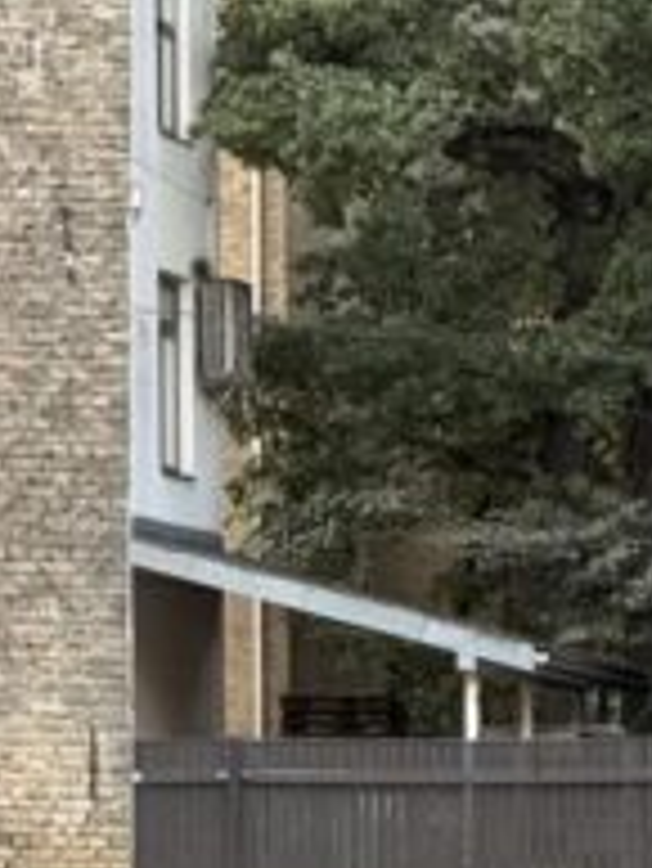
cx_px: 387
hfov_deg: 5.8
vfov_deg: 7.7
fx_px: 6397
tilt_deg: +0.1
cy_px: 926
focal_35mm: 255
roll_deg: -0.1
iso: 64
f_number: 1.78
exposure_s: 1/460
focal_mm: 6.76
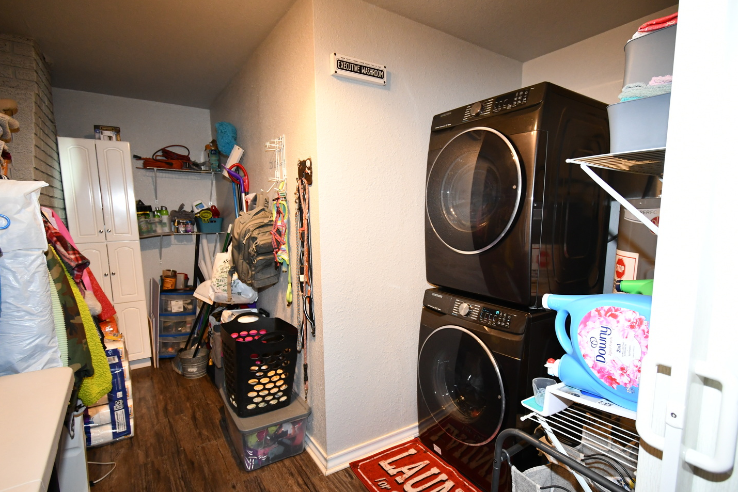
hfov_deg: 93.2
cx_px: 380
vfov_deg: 70.4
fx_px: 349
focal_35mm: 17
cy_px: 260
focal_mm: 10
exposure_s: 1/60
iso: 1600
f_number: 4.5
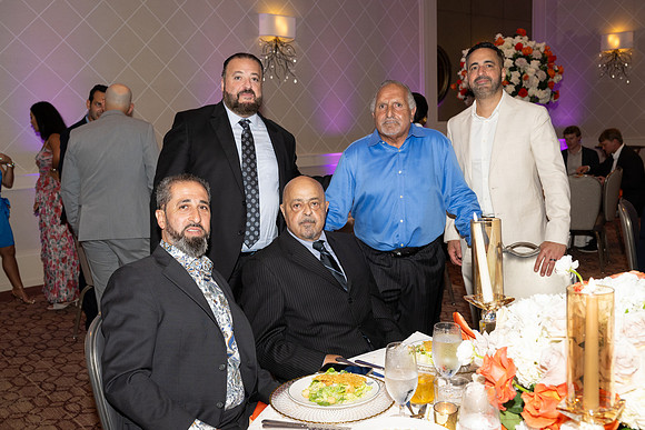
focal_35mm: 35
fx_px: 627
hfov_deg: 54.4
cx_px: 322
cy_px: 215
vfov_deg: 37.9
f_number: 5.6
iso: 800
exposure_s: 1/100
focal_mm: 35
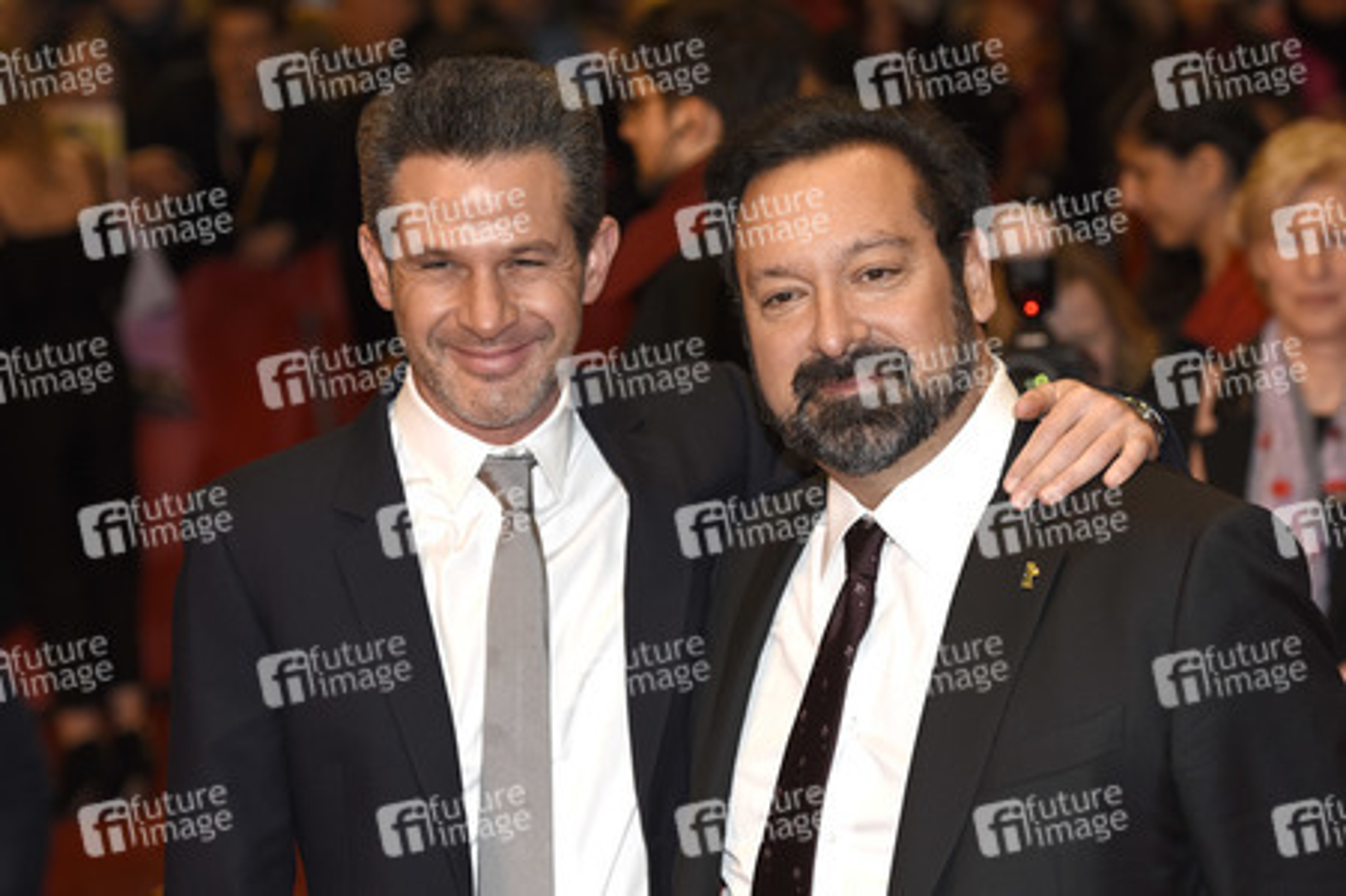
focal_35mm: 135
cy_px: 448
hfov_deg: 15.2
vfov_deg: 10.1
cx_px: 673
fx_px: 5044
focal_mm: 90
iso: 400
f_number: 4
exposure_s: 1/400
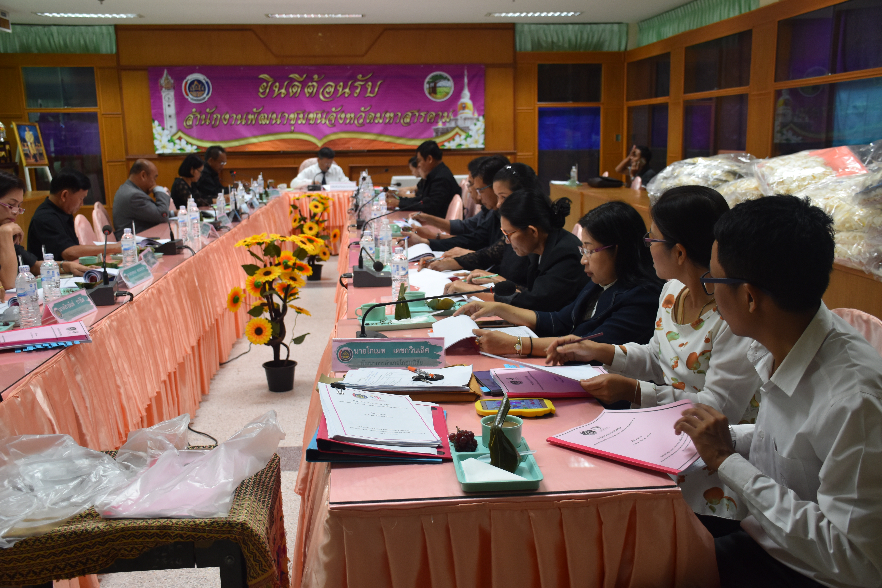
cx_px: 441
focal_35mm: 36
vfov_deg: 36.9
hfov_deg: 53.1
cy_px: 294
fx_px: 882
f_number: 4
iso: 560
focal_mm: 24
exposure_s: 1/60
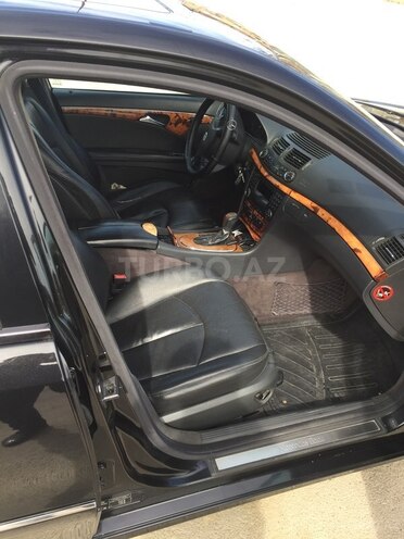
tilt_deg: -33.9
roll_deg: -4.4
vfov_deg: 61.7
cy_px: 270
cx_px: 202
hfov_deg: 48.2
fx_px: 451
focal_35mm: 29
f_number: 2.2
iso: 32
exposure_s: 1/286
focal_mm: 4.15
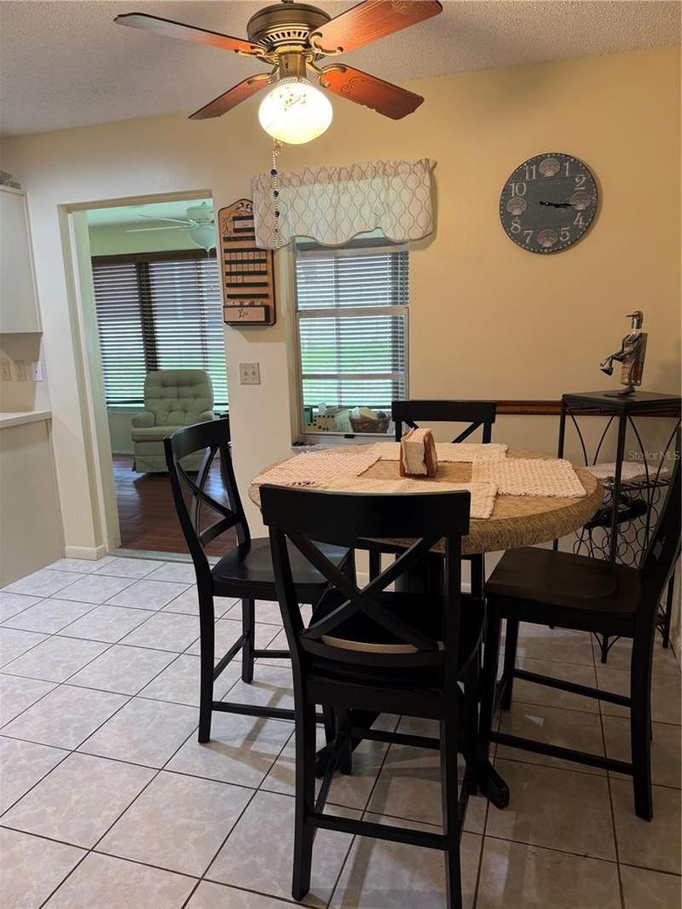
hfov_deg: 56.8
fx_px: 630
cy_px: 454
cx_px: 341
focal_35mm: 24
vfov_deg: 71.6
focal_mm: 6.76
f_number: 1.78
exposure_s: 1/60
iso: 125
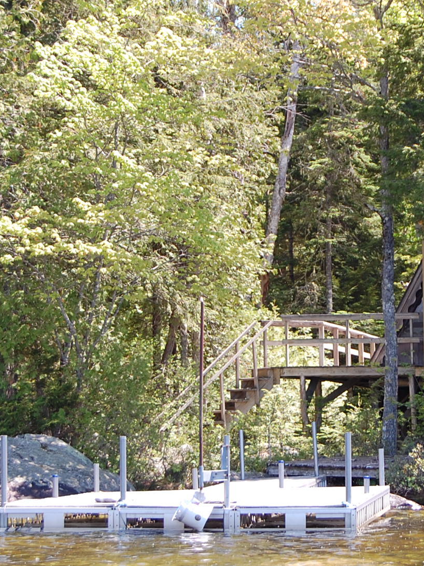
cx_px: 332
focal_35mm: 134
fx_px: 2189
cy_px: 272
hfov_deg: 11.0
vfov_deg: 14.7
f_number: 5.6
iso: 200
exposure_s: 1/125
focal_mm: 45
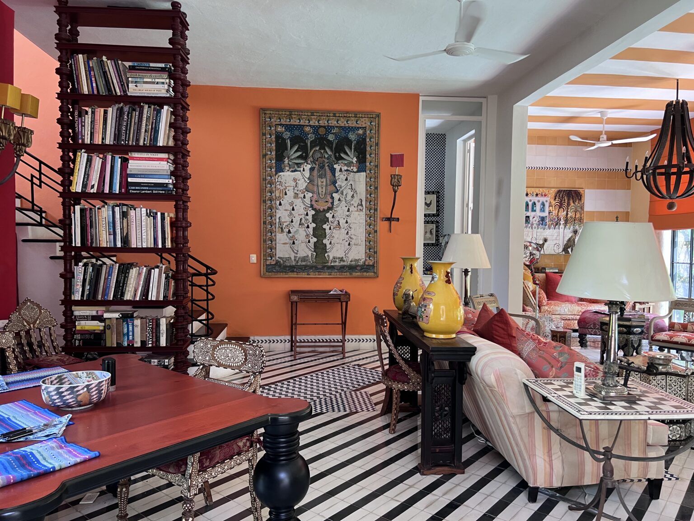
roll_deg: -0.2
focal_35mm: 26
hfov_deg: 67.3
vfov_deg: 53.1
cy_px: 260
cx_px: 347
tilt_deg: -3.0
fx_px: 521
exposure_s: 1/60
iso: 160
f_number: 1.5
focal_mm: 5.7
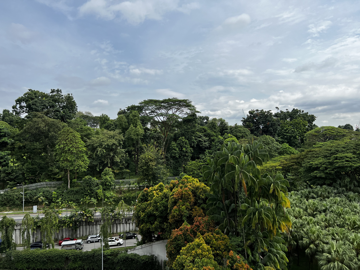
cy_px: 135
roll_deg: +1.0
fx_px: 270
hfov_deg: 67.3
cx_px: 180
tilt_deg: +1.9
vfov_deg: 53.1
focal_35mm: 26
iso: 50
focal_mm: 5.7
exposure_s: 1/5882
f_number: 1.5
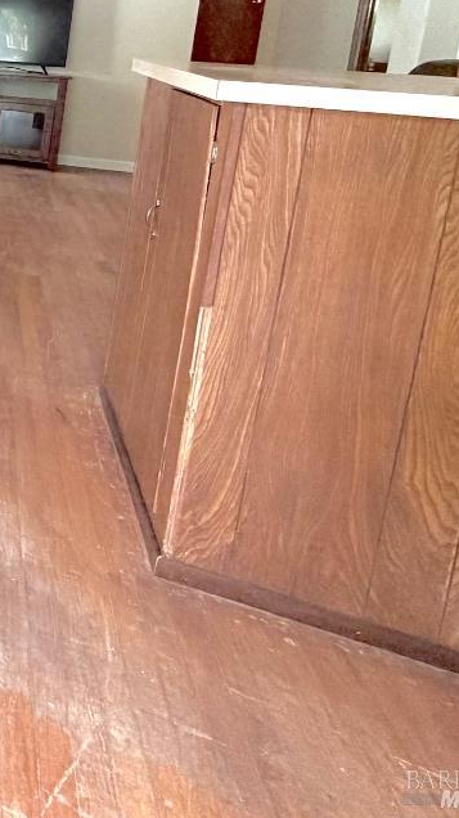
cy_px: 102
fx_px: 780
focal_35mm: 36
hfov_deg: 19.3
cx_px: -454
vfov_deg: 50.0
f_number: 2.2
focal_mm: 2.22
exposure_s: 1/121
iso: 125
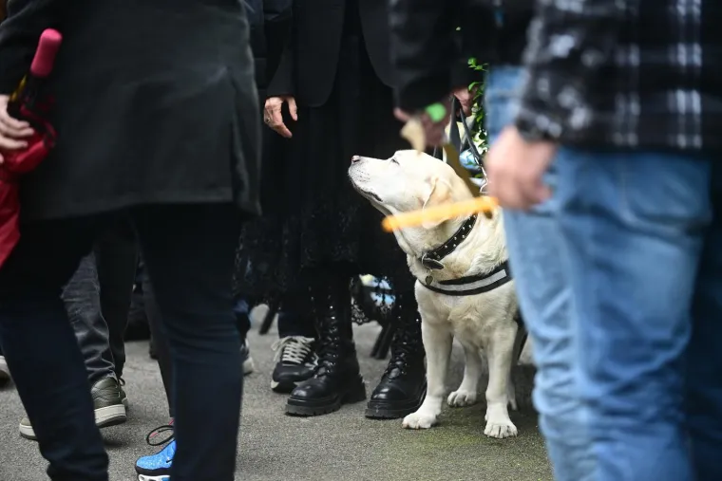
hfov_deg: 13.2
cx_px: 361
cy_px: 240
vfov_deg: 8.9
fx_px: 3109
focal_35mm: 155
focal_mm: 155
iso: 640
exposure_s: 1/640
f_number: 2.8
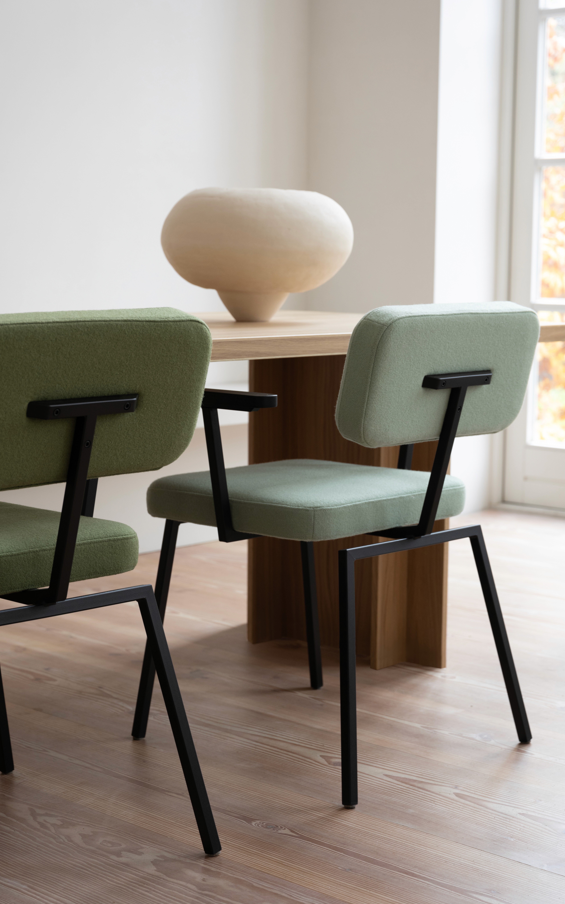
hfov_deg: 21.0
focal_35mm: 62
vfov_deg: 33.0
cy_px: 457
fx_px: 1528
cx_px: 285
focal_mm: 60
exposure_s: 1/4
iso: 400
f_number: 5
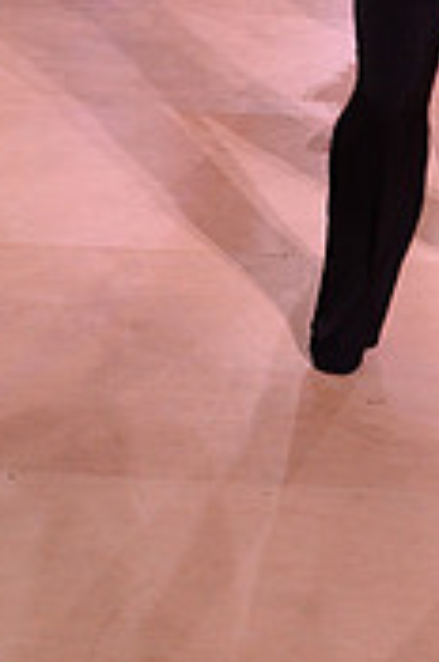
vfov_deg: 13.3
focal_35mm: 146
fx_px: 2681
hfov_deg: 9.3
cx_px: 36
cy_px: -325
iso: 2500
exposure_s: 1/250
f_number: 6.3
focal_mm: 44
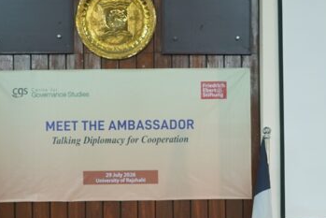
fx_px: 1495
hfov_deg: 12.4
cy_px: 215
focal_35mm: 165
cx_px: 220
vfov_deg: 8.3
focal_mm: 50
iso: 250
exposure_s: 1/160
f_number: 1.8
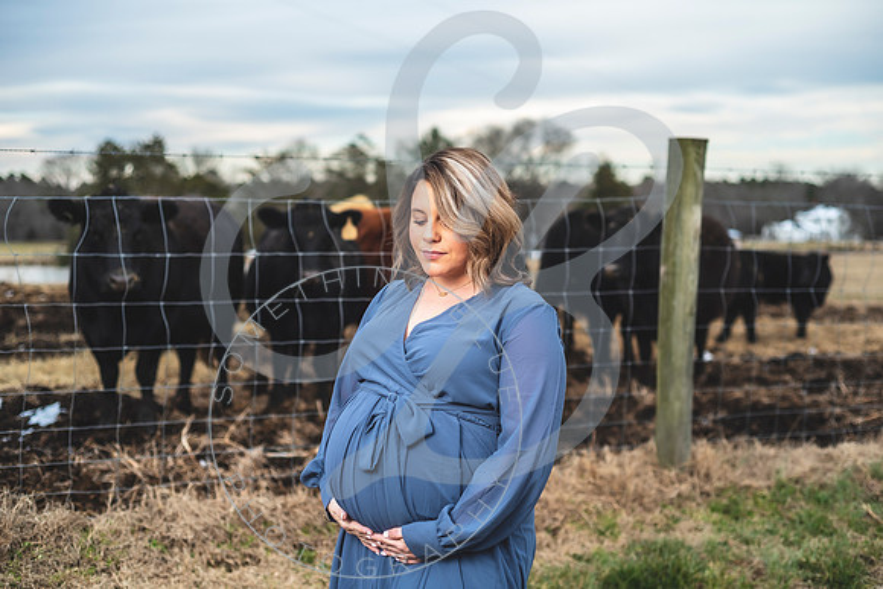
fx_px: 1236
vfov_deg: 26.8
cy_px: 295
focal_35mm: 50
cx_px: 443
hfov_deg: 39.3
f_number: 2.8
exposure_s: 1/250
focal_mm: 50
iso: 100
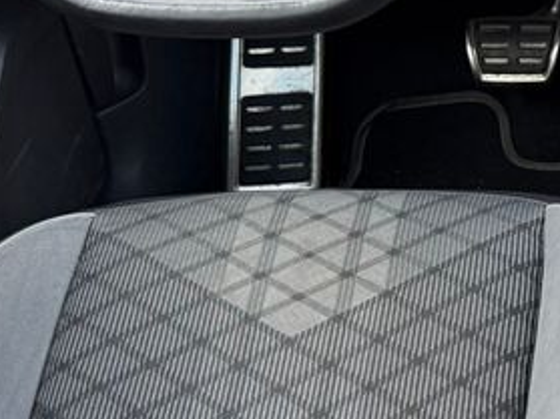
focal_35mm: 88
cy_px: 10
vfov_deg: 16.5
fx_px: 1423
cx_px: 791
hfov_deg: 19.8
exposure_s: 1/109
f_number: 1.78
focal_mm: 6.76
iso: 160
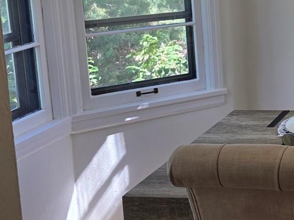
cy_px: 1
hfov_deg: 23.3
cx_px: 418
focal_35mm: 70
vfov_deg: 20.3
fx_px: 594
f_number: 1.7
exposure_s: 1/120
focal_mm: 6.3
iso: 40
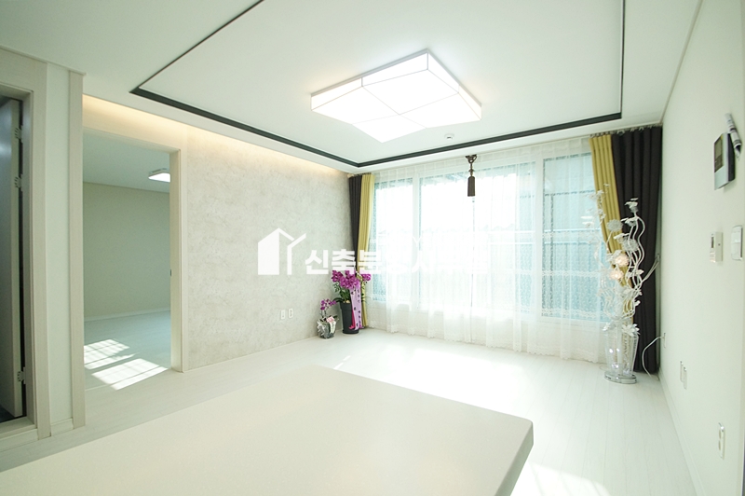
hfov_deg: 100.4
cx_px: 372
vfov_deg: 77.2
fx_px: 310
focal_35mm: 15
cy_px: 248
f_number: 4
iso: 800
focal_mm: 10
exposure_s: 1/500
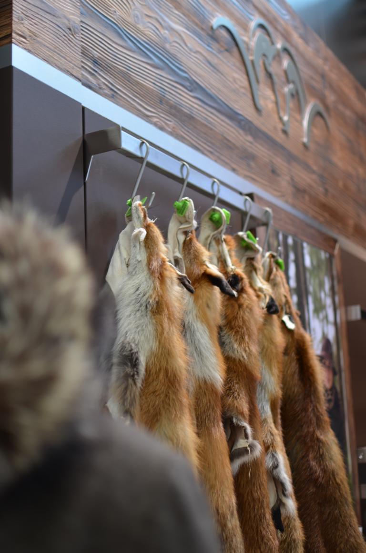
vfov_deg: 37.9
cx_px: 183
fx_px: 804
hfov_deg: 25.6
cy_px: 276
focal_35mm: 52
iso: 100
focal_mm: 35
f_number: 1.8
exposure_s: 1/30
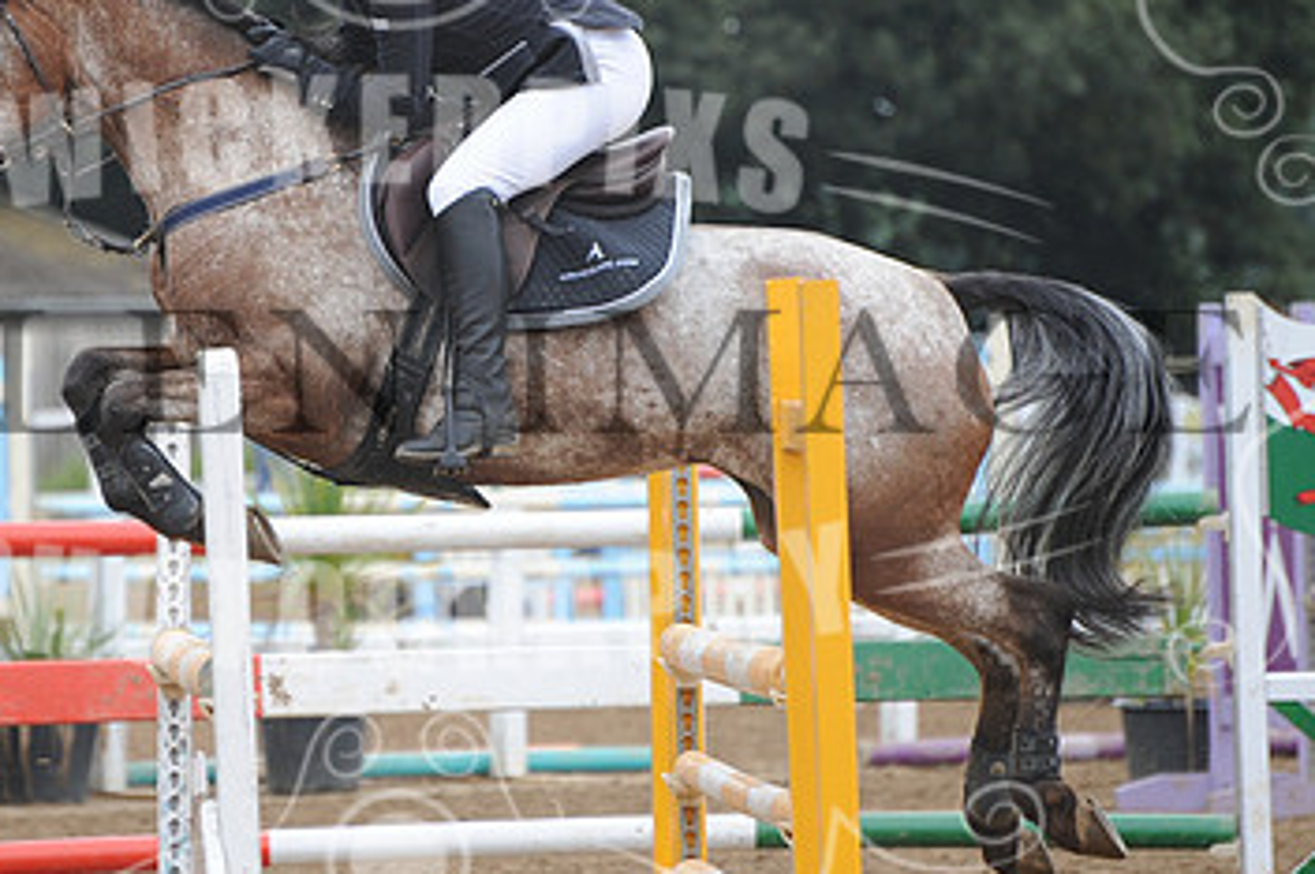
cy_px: 329
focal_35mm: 445
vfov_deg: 3.1
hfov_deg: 4.6
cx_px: 400
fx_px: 16239
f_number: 5.6
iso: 1000
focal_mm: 270
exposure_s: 1/800
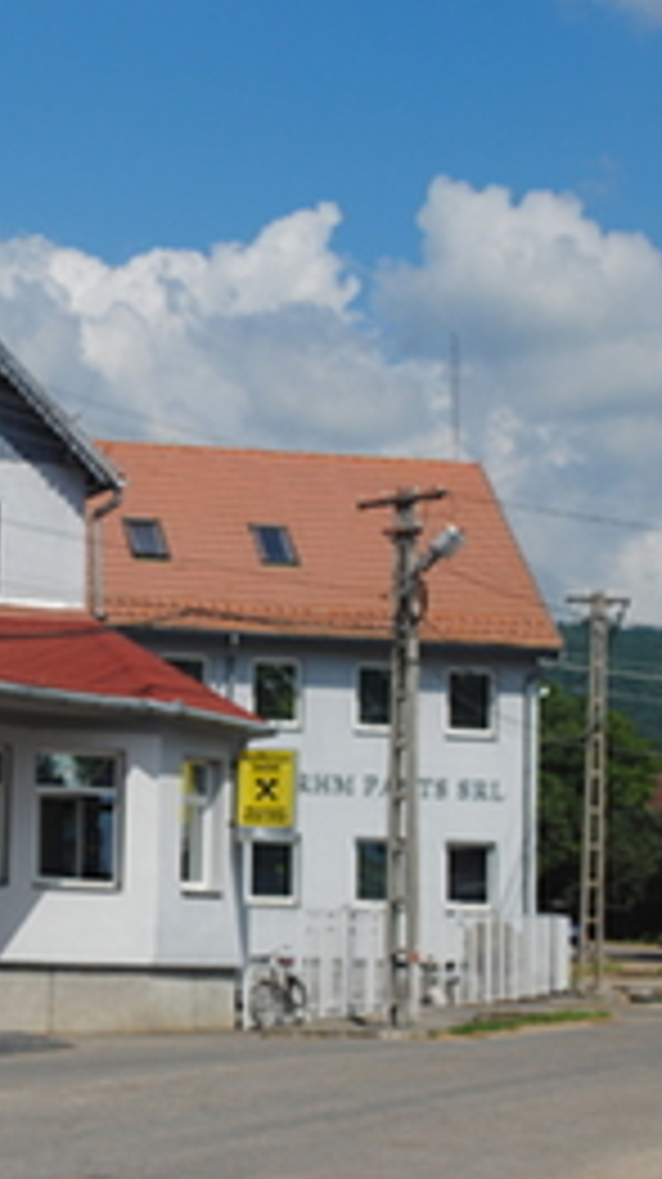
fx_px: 2970
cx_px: -160
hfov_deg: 12.4
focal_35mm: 95
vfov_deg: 22.5
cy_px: 587
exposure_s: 1/400
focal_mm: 40
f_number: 10
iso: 100
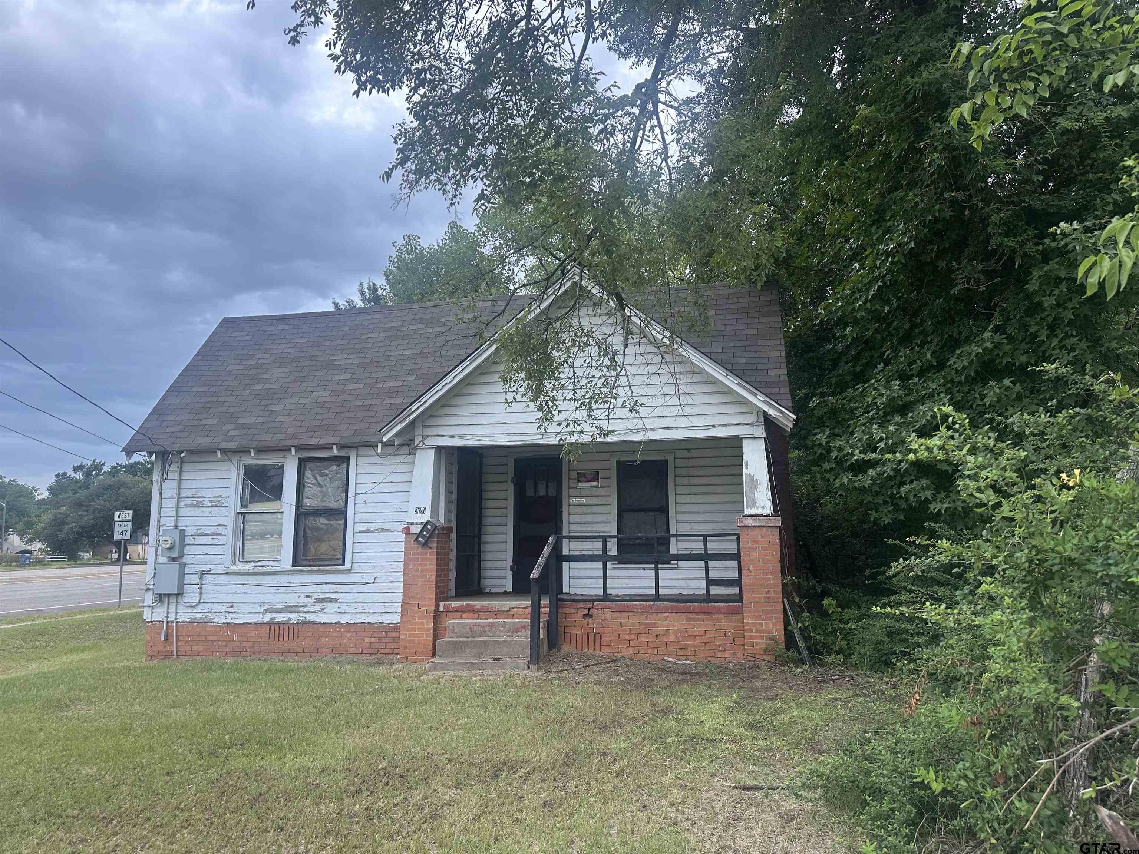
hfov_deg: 71.6
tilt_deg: +8.1
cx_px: 570
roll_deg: +0.5
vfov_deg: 56.8
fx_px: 790
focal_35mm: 24
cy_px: 427
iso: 125
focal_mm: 6.86
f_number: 1.78
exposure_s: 1/60
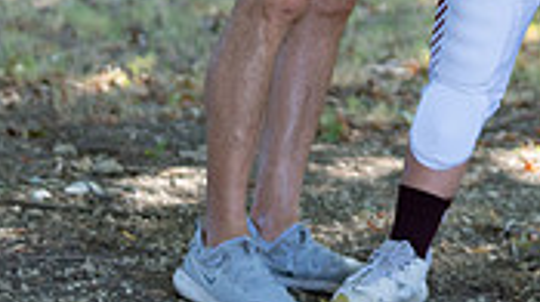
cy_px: -260
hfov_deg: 8.9
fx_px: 3476
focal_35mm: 243
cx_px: 447
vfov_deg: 4.9
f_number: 2.8
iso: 200
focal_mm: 70
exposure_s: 1/320
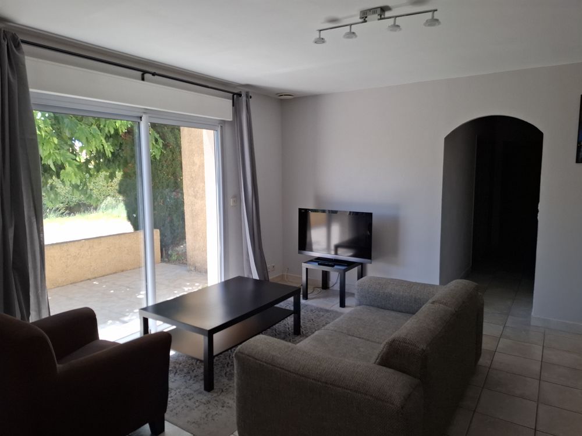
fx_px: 387
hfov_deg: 73.9
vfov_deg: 58.9
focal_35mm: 23
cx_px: 291
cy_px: 218
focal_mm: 5.54
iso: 50
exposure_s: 1/217
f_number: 1.8
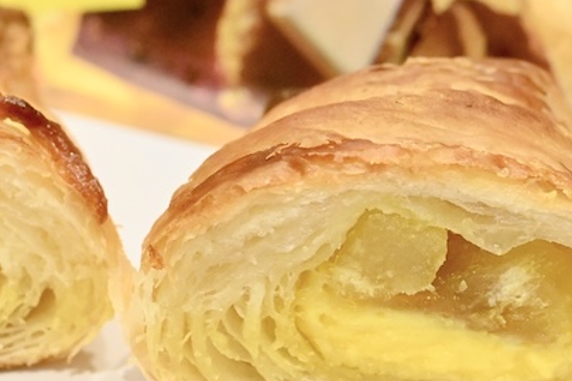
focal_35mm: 148
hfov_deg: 13.8
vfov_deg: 9.3
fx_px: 2351
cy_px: 126
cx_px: 189
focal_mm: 60
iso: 8000
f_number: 9
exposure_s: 1/200
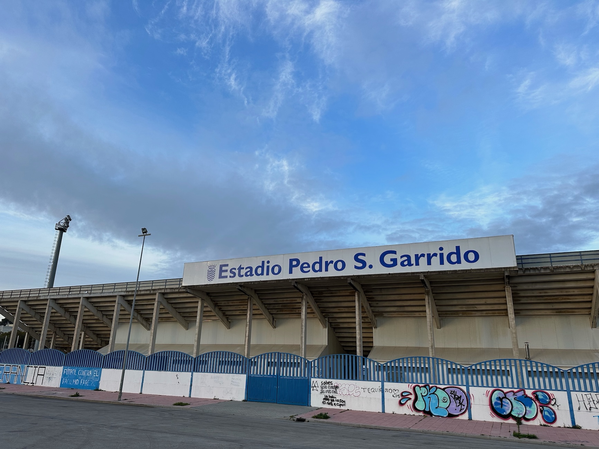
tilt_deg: +16.5
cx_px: 300
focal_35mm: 24
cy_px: 224
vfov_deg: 56.8
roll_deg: -0.9
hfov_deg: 71.6
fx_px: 415
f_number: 1.78
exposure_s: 1/767
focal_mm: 6.86
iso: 80
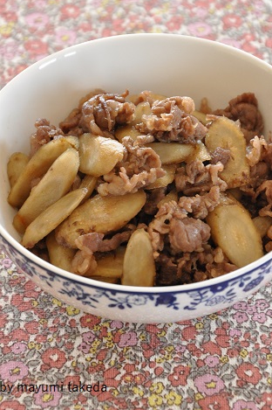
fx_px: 2084
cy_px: 174
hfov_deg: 7.5
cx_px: 117
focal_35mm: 184
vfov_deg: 11.2
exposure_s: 1/60
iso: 1600
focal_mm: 105
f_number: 8
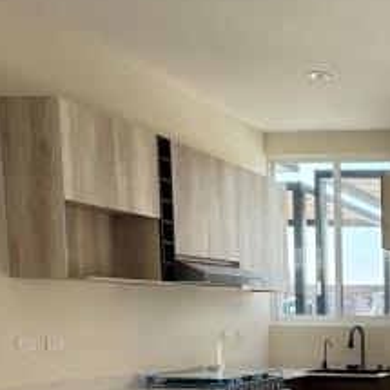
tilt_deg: -6.5
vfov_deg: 27.1
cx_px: 544
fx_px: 752
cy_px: 408
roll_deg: -0.2
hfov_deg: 24.3
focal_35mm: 59
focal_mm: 2.22
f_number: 2.2
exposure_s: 1/269
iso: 40
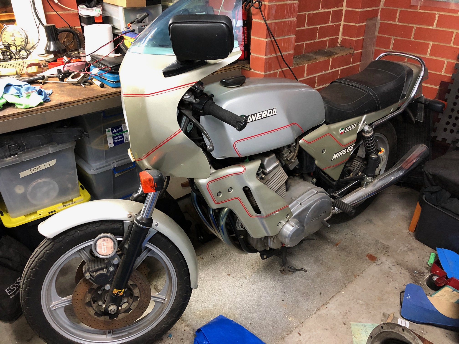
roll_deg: +0.3
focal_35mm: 28
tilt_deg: -29.6
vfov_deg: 49.7
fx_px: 371
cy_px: 172
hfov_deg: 63.4
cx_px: 230
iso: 100
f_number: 1.8
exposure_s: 1/14
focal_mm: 3.99
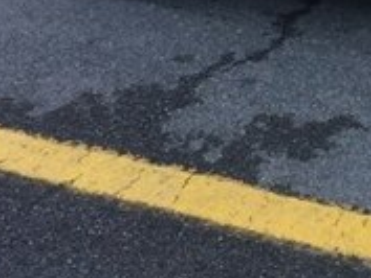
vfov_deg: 13.5
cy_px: 5
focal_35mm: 108
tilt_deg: -24.5
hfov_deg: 16.2
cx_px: 599
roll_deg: +4.4
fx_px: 1158
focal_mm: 4.15
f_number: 2.2
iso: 32
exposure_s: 1/233
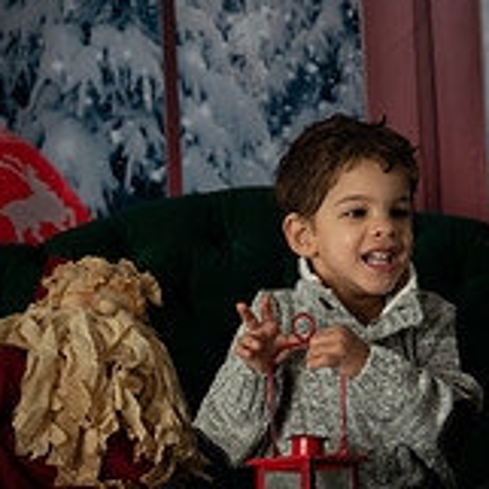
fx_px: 1822
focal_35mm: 114
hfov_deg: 15.2
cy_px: 225
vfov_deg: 15.3
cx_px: 413
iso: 100
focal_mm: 48
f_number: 3.5
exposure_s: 1/160
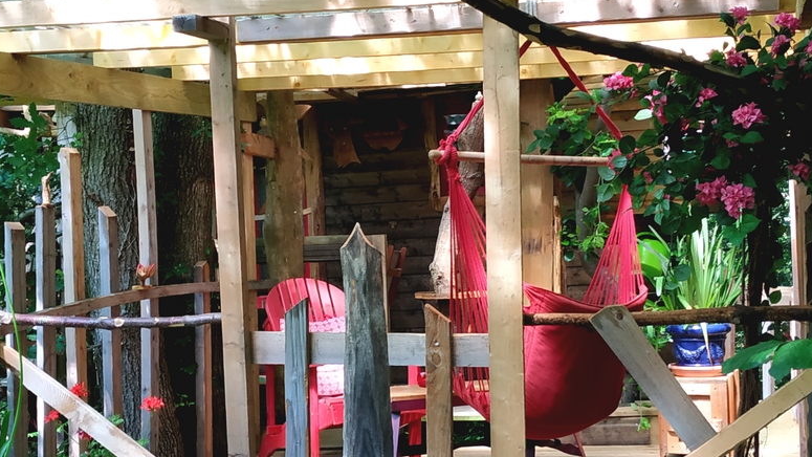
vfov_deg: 42.7
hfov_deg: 69.9
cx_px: 402
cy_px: 277
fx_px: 581
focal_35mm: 27
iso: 250
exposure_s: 1/110
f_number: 1.9
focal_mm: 3.94
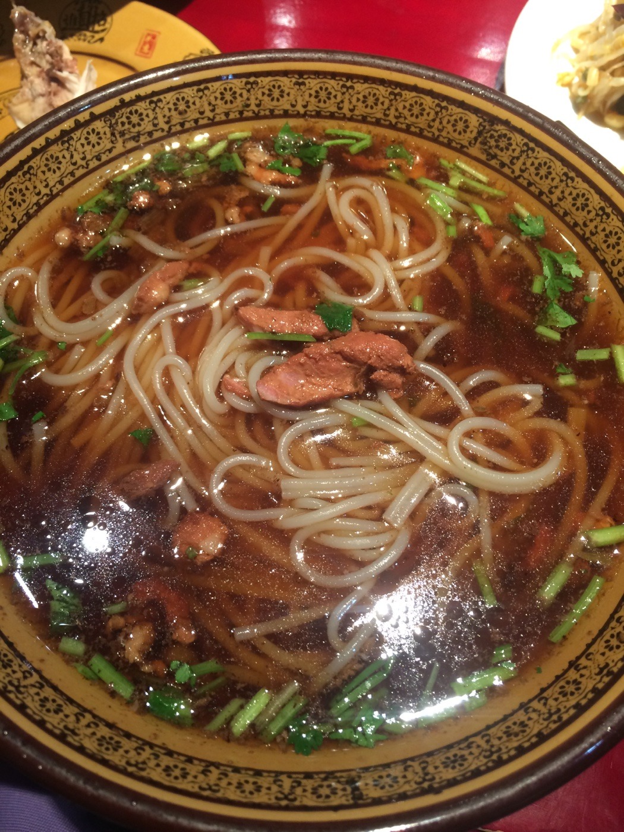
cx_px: 312
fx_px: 697
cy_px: 416
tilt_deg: -64.8
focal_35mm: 29
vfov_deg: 61.7
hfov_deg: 48.2
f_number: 2.2
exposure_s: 1/30
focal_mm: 4.15
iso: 100
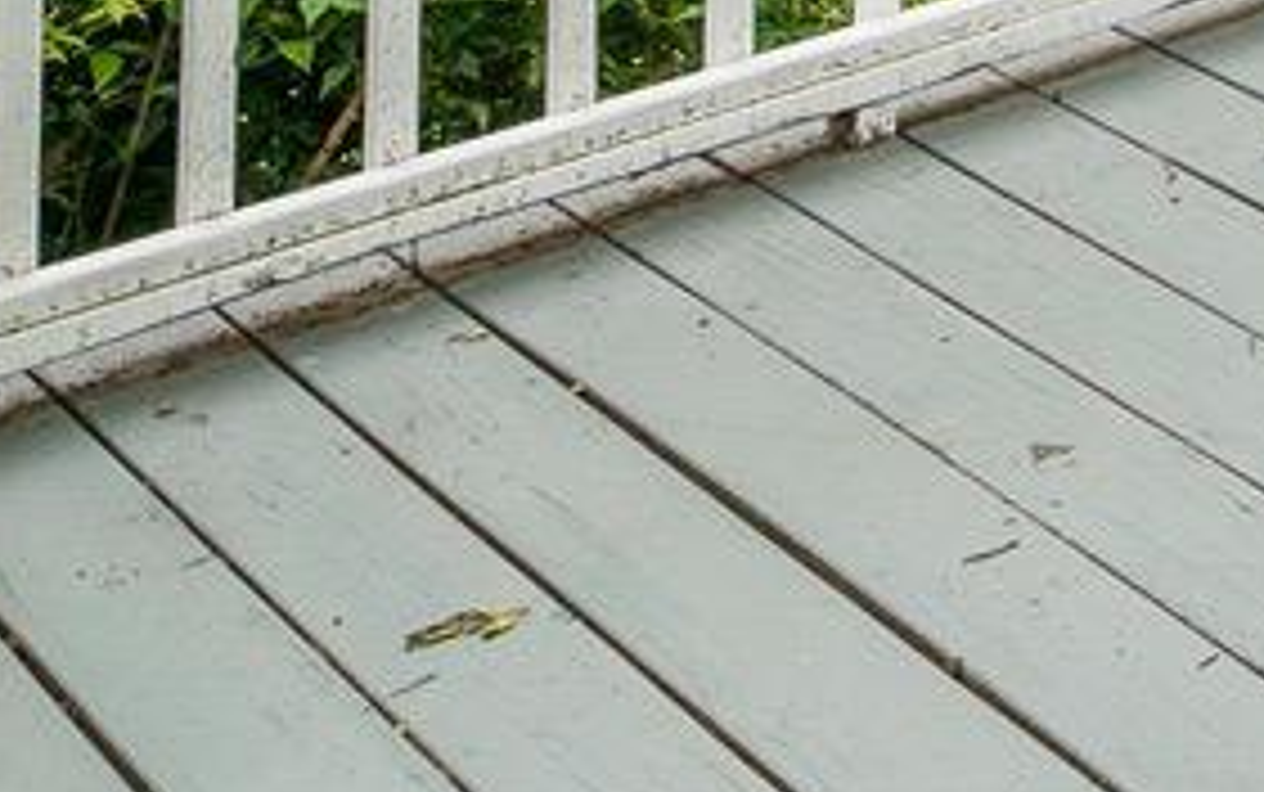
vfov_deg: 11.3
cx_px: 2838
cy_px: -1303
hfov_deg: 15.6
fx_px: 3068
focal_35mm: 89
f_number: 5
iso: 250
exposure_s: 1/125
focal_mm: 12
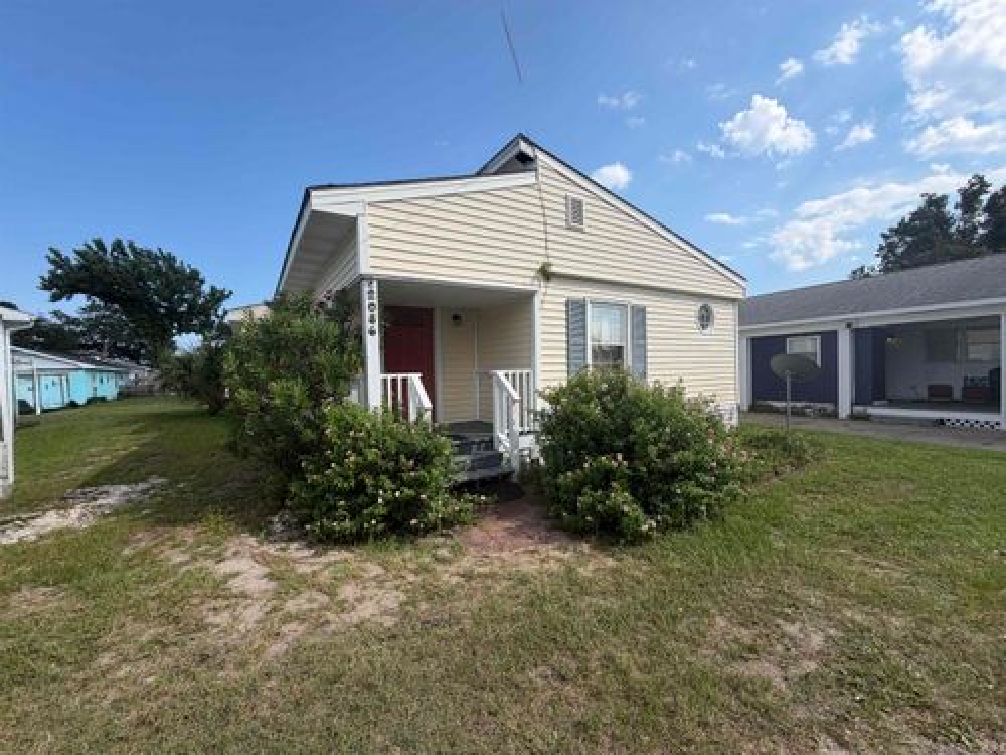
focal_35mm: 14
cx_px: 503
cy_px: 378
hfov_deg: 102.1
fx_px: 407
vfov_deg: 85.7
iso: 25
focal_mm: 2.22
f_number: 2.2
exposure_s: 1/770
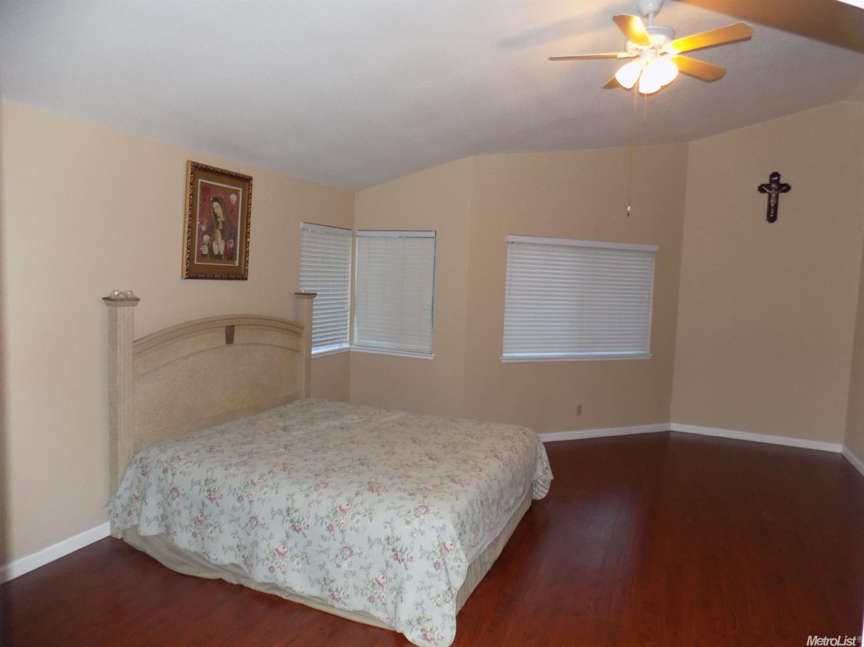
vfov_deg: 58.9
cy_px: 324
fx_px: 574
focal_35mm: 23
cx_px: 432
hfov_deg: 73.9
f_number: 3.1
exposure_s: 1/30
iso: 280
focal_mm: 4
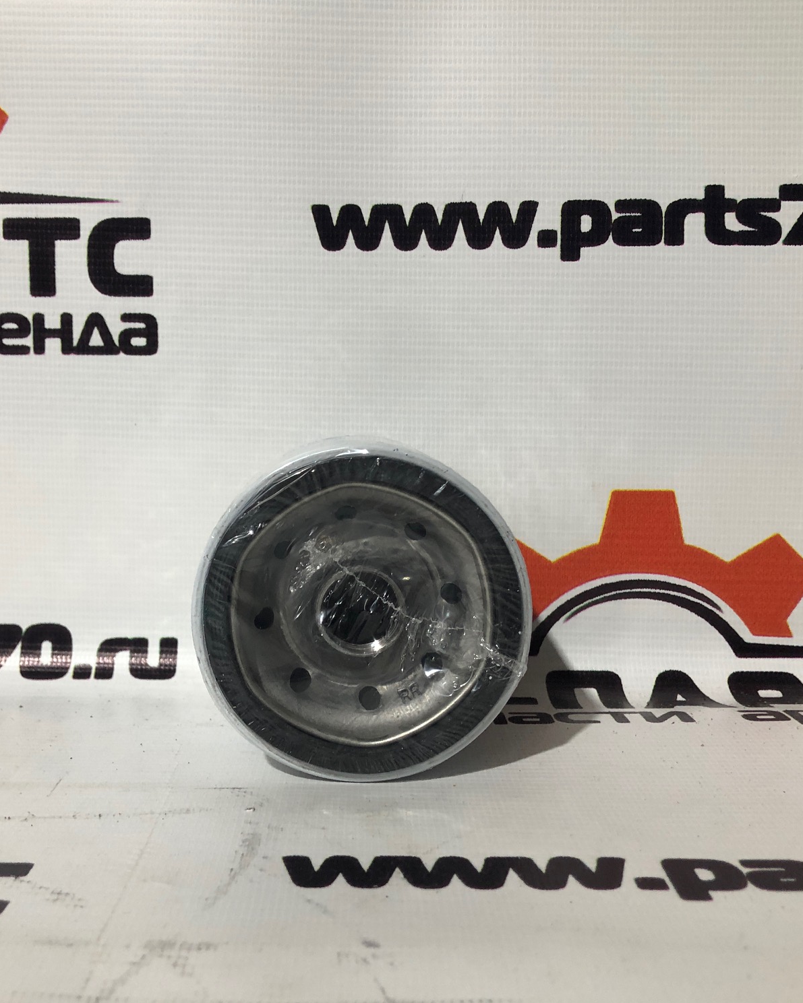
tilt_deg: -5.2
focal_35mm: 37
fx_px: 1099
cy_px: 495
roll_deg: -0.3
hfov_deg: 40.0
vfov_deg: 49.1
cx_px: 323
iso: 40
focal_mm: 3.99
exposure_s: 1/20
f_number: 1.8
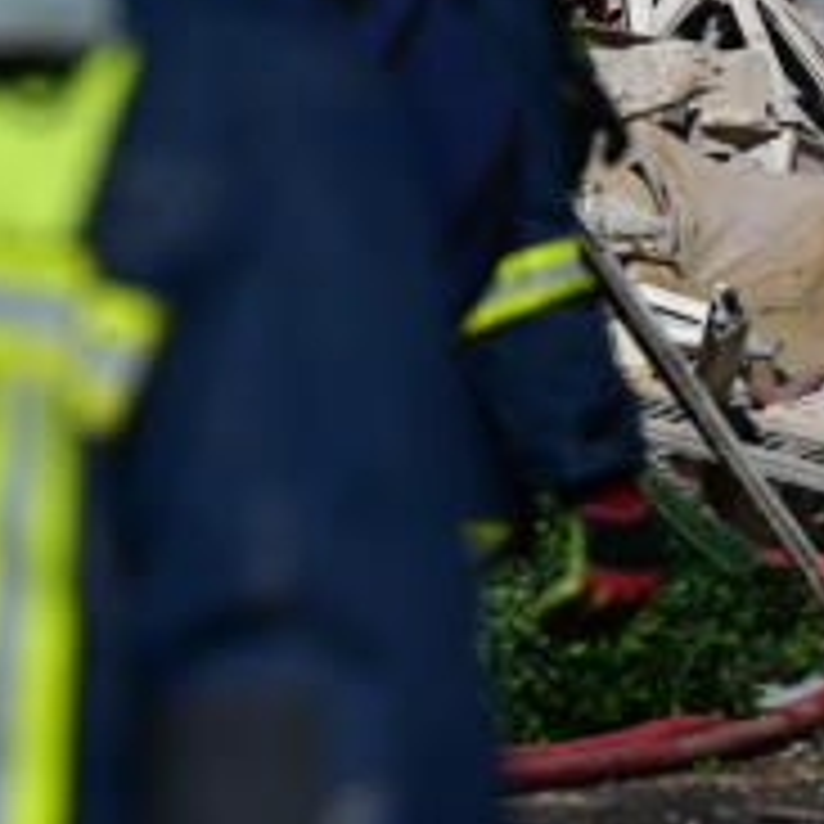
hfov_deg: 2.8
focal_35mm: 613
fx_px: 16509
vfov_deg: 2.9
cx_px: 1459
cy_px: -90
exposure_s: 1/3200
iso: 640
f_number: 9
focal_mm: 200
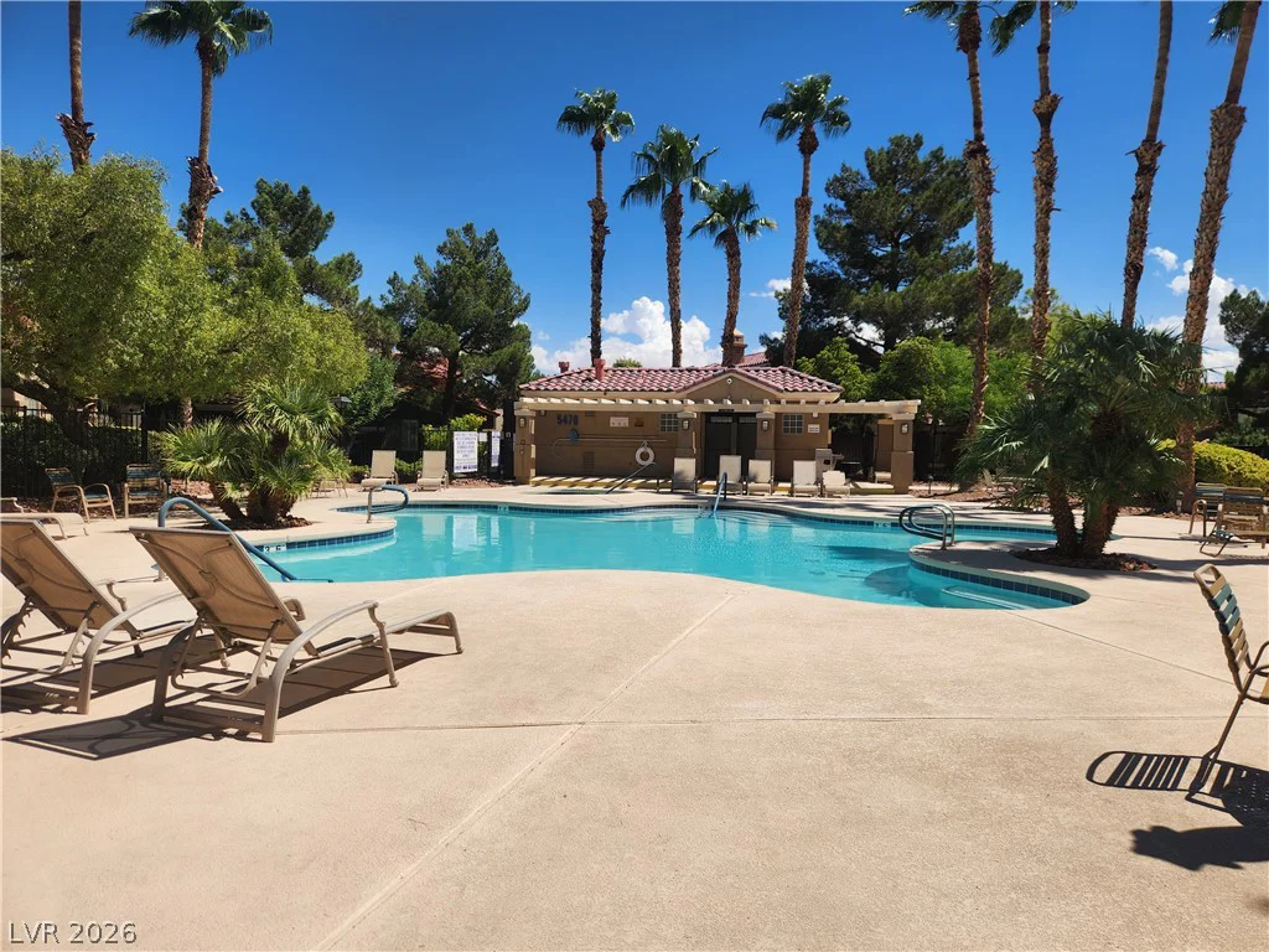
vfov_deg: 58.9
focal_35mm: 23
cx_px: 634
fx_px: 843
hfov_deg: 73.9
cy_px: 476
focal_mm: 5.4
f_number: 1.8
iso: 20
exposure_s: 1/2797
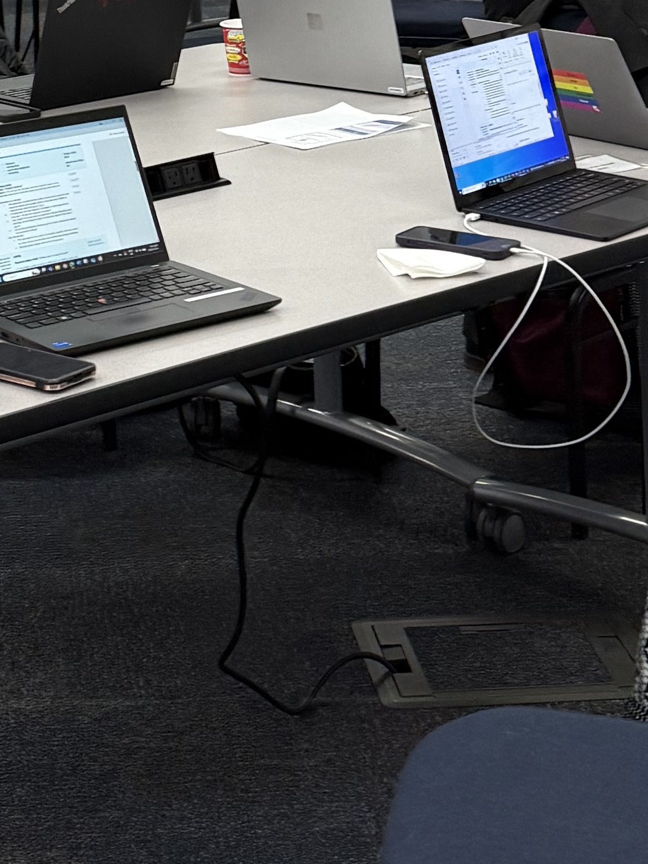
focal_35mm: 90
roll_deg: +1.7
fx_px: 2247
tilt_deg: -1.1
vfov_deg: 19.9
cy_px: -280
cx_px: 25
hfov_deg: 16.1
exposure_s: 1/69
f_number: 1.78
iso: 200
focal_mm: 6.76
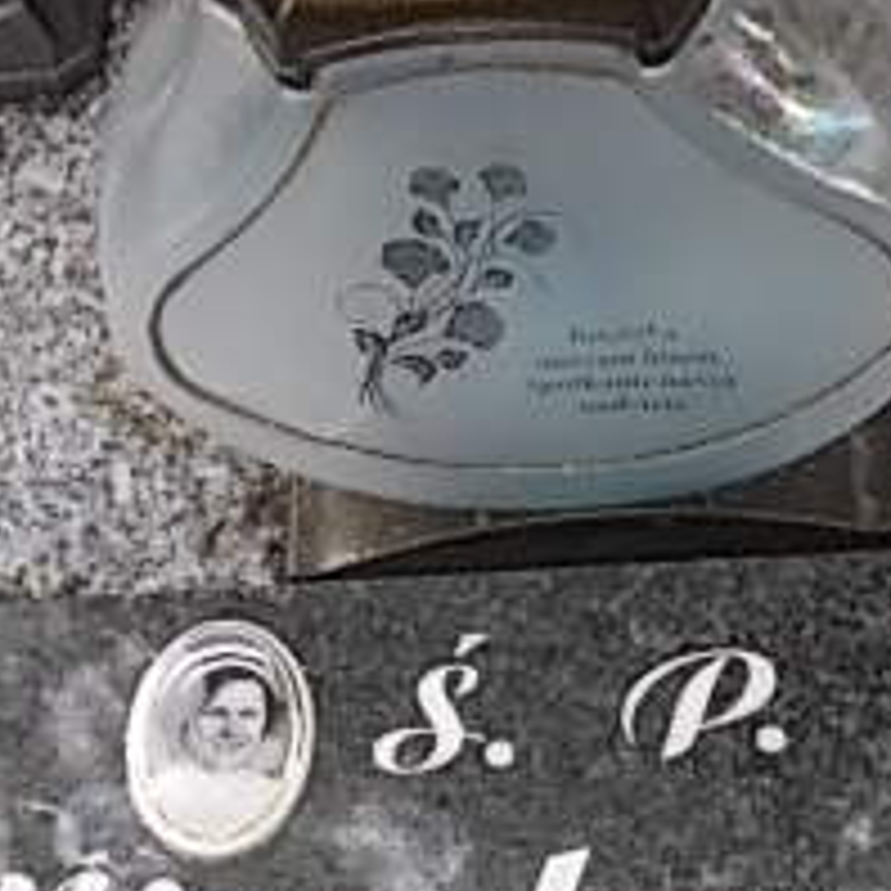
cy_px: 1030
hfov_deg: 14.0
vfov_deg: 13.8
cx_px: 814
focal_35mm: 123
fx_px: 3582
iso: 80
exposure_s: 1/100
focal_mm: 6.1
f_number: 3.3
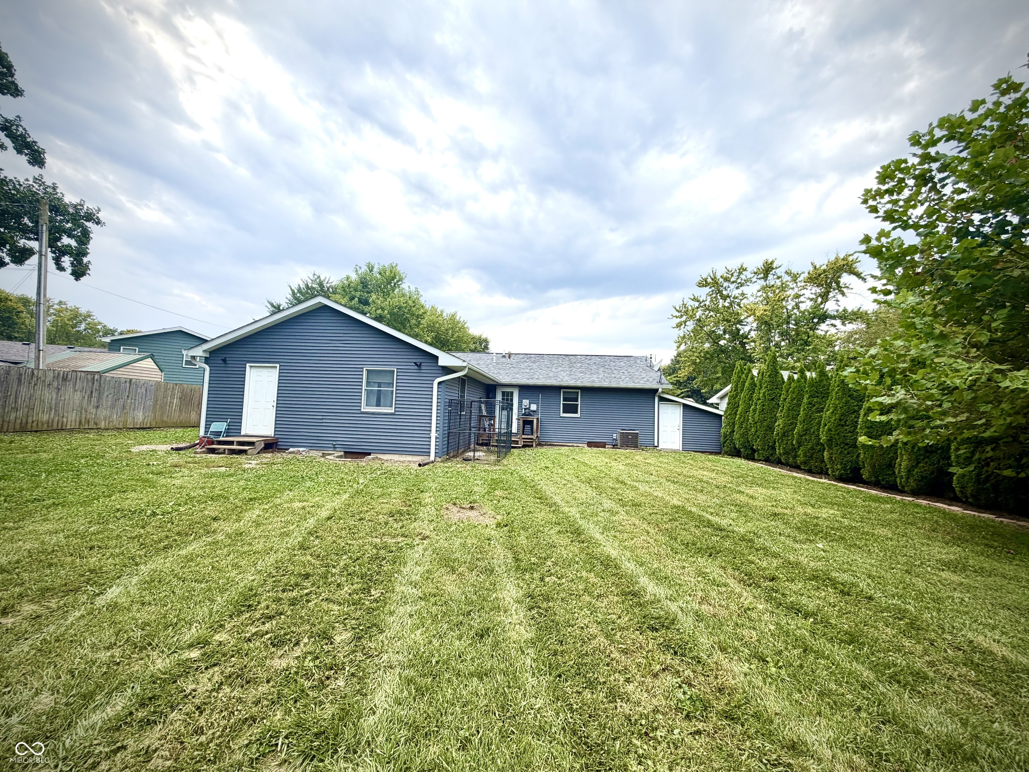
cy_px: 386
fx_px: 416
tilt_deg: +3.5
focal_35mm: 14
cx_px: 514
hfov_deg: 102.1
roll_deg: -1.7
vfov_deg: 85.7
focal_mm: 2.22
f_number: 2.2
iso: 32
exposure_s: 1/770
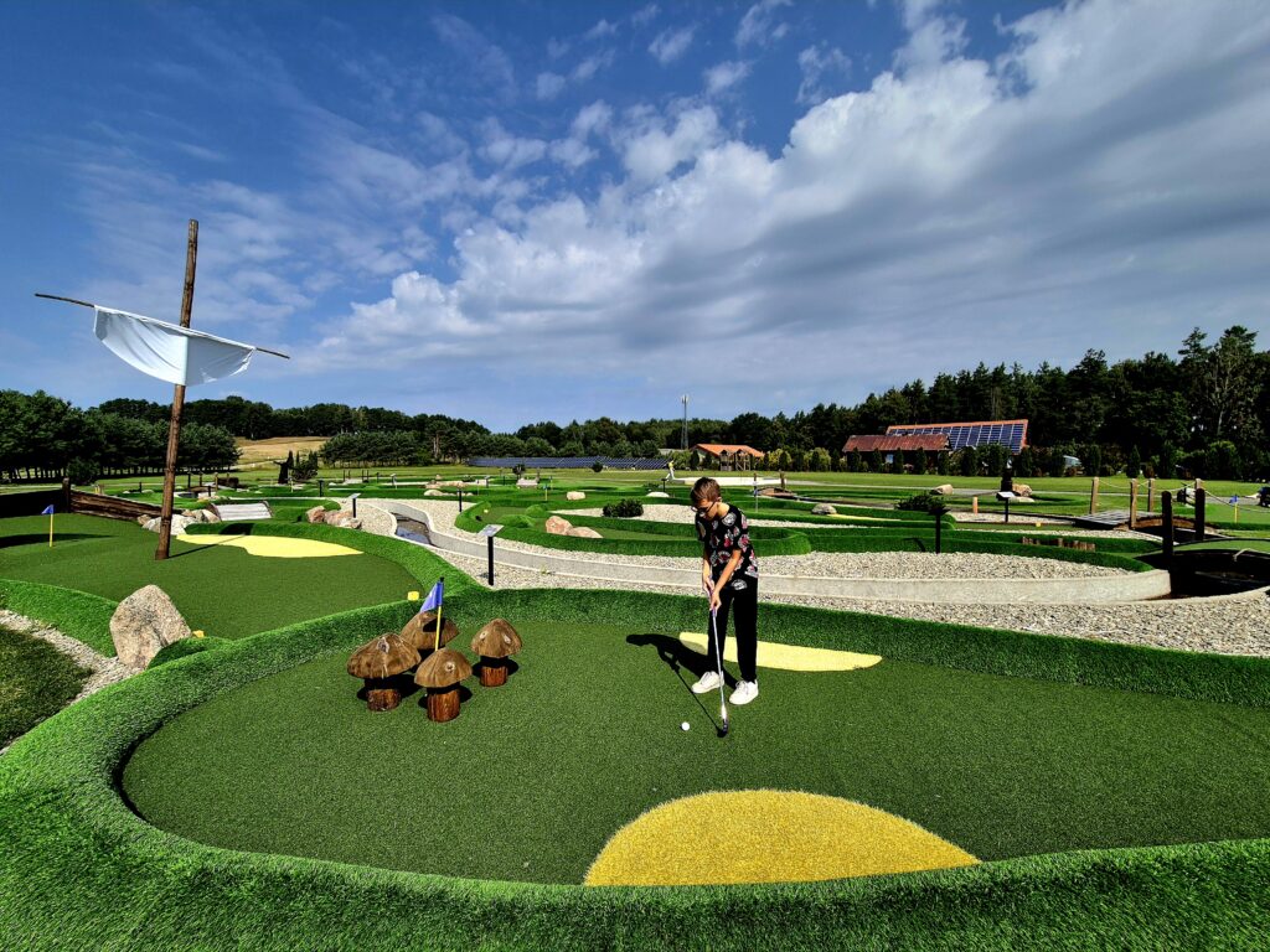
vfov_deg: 89.9
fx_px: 477
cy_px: 476
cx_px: 635
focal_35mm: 13
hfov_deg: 106.2
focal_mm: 2.2
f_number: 2.2
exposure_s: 1/5000
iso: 50
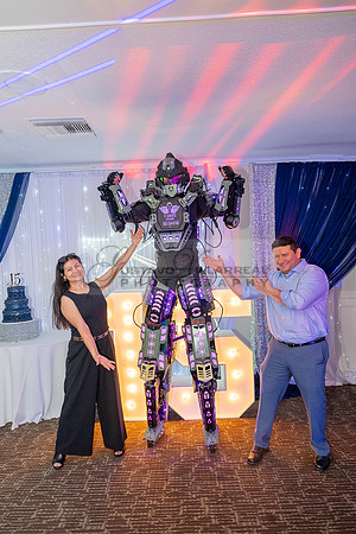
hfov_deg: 53.1
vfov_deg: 73.7
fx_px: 356
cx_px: 178
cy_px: 267
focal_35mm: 24
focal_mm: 24
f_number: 4.5
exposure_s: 1/200
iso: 1250
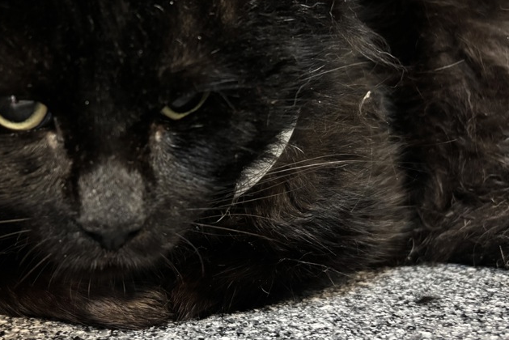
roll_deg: +2.3
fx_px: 622
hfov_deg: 43.7
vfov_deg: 30.5
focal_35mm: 44
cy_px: 148
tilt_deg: -5.0
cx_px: 160
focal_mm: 5.96
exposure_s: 1/30
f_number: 1.6
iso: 1000
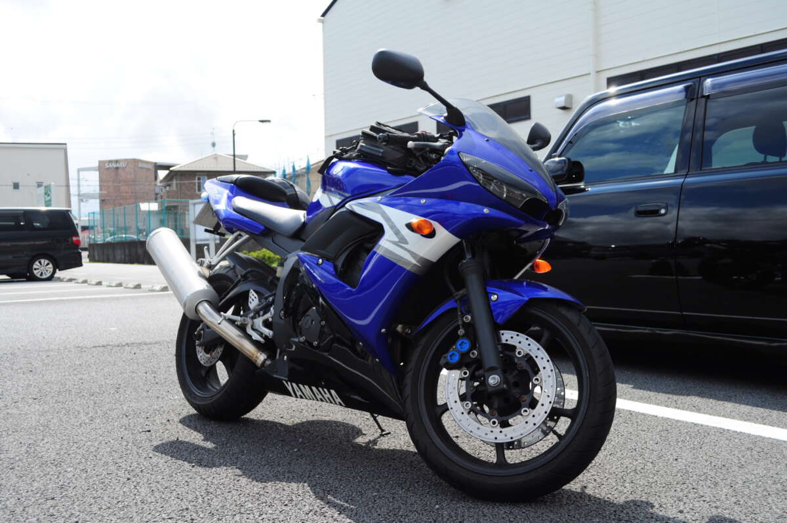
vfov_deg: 36.8
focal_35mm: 36
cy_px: 262
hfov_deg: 53.2
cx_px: 394
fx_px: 786
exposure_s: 1/640
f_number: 5.6
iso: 200
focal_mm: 24
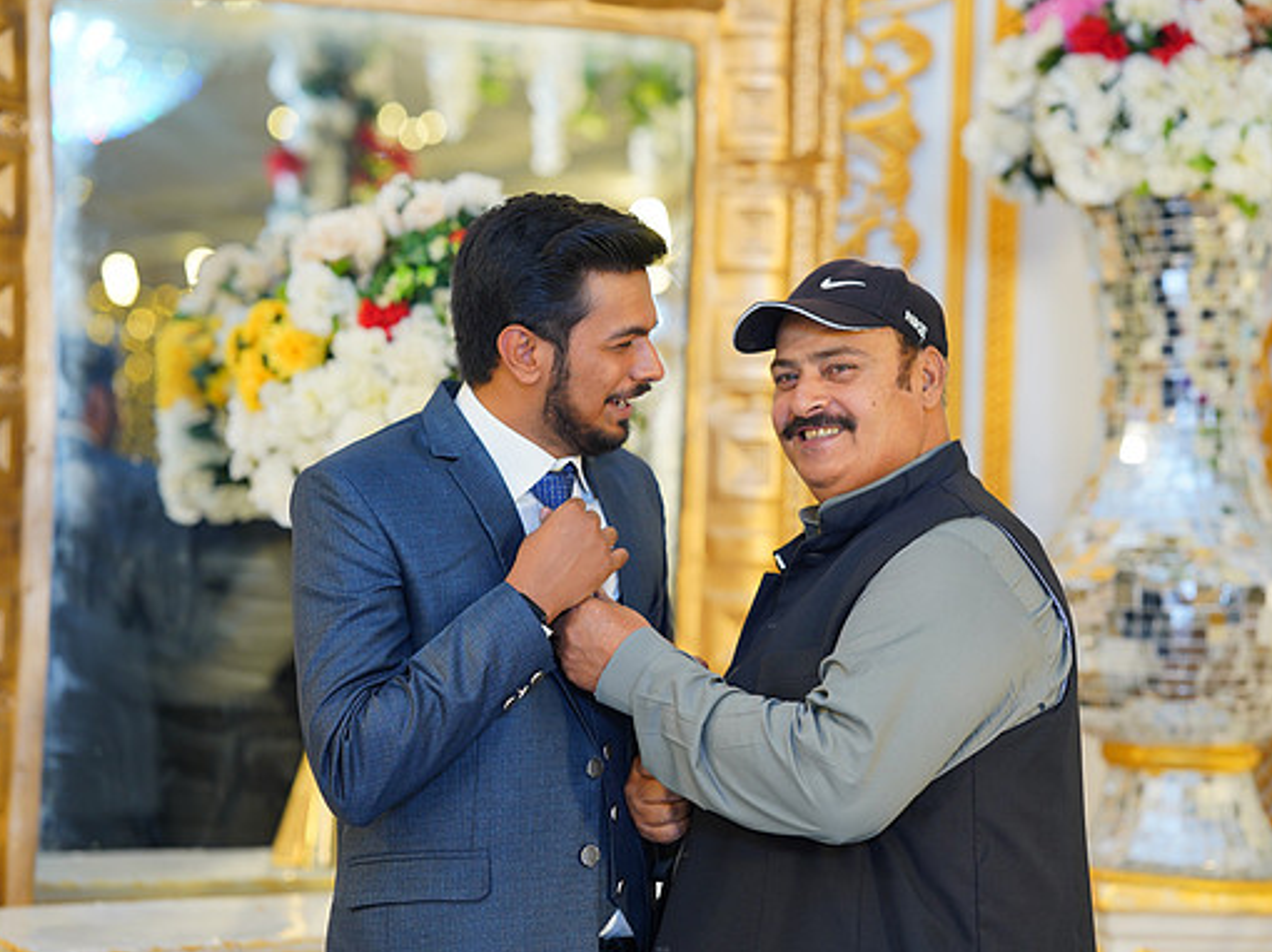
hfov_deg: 21.1
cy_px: 477
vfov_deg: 15.9
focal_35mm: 93
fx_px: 3416
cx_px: 686
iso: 320
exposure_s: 1/160
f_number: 2.5
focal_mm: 85
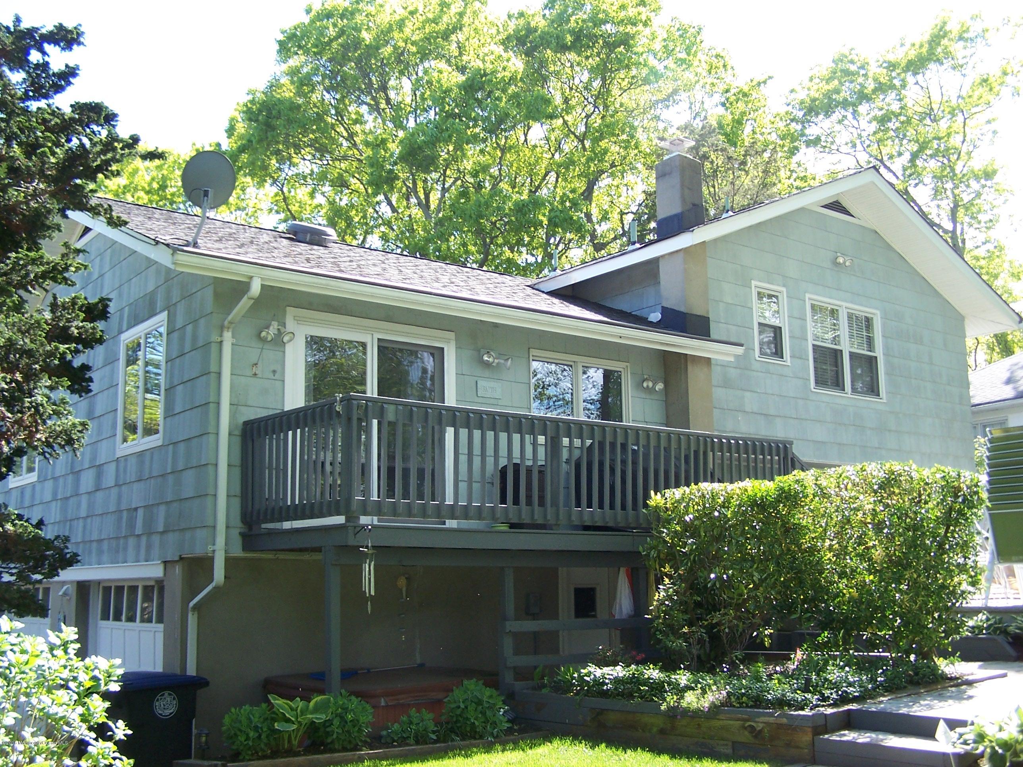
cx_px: 512
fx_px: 1123
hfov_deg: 49.0
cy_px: 384
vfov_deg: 37.7
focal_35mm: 38
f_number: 2.8
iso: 80
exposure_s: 1/180
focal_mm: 6.3
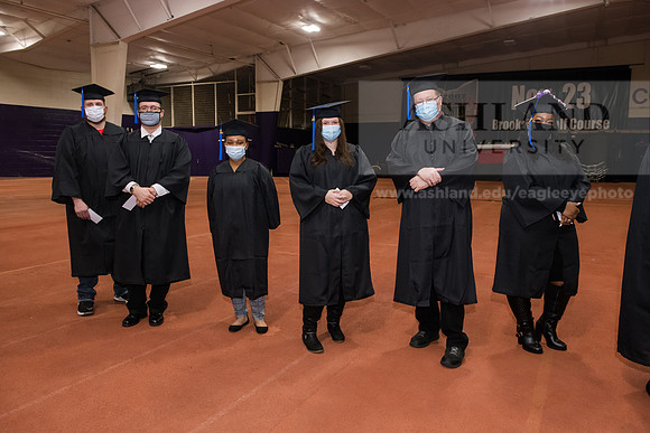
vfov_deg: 48.0
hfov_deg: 67.4
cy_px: 216
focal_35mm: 27
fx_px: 488
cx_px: 325
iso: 2500
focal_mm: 27
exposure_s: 1/160
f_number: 5.6
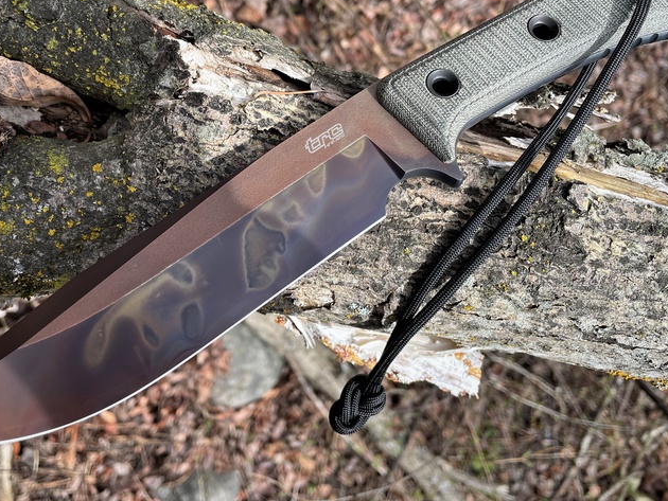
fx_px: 637
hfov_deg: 55.1
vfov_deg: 42.7
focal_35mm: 33
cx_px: 284
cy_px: 192
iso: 32
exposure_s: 1/465
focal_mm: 4.2
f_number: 1.6
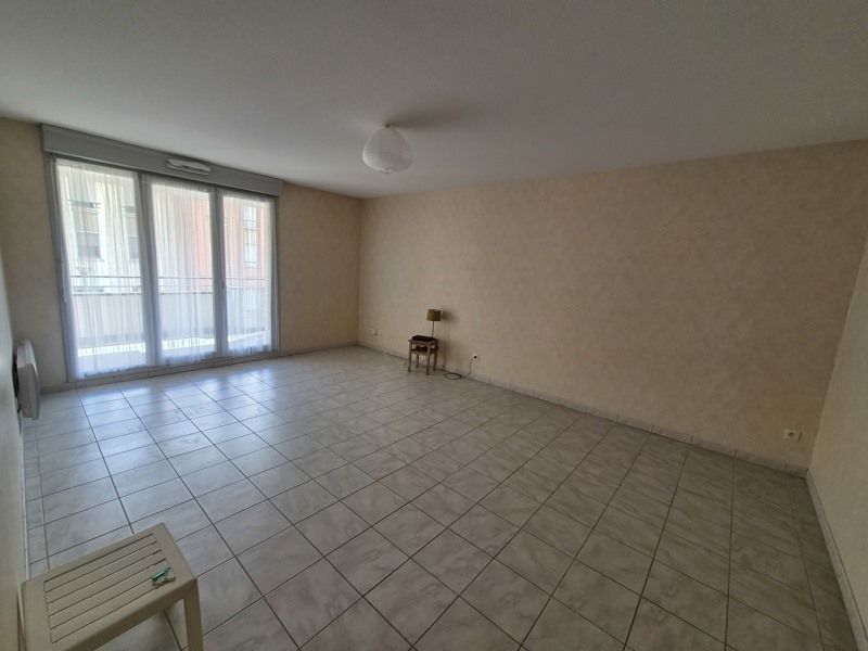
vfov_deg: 89.9
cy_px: 326
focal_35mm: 13
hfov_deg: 106.2
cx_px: 434
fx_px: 326
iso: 64
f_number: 2.2
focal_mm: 2.2
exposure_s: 1/100
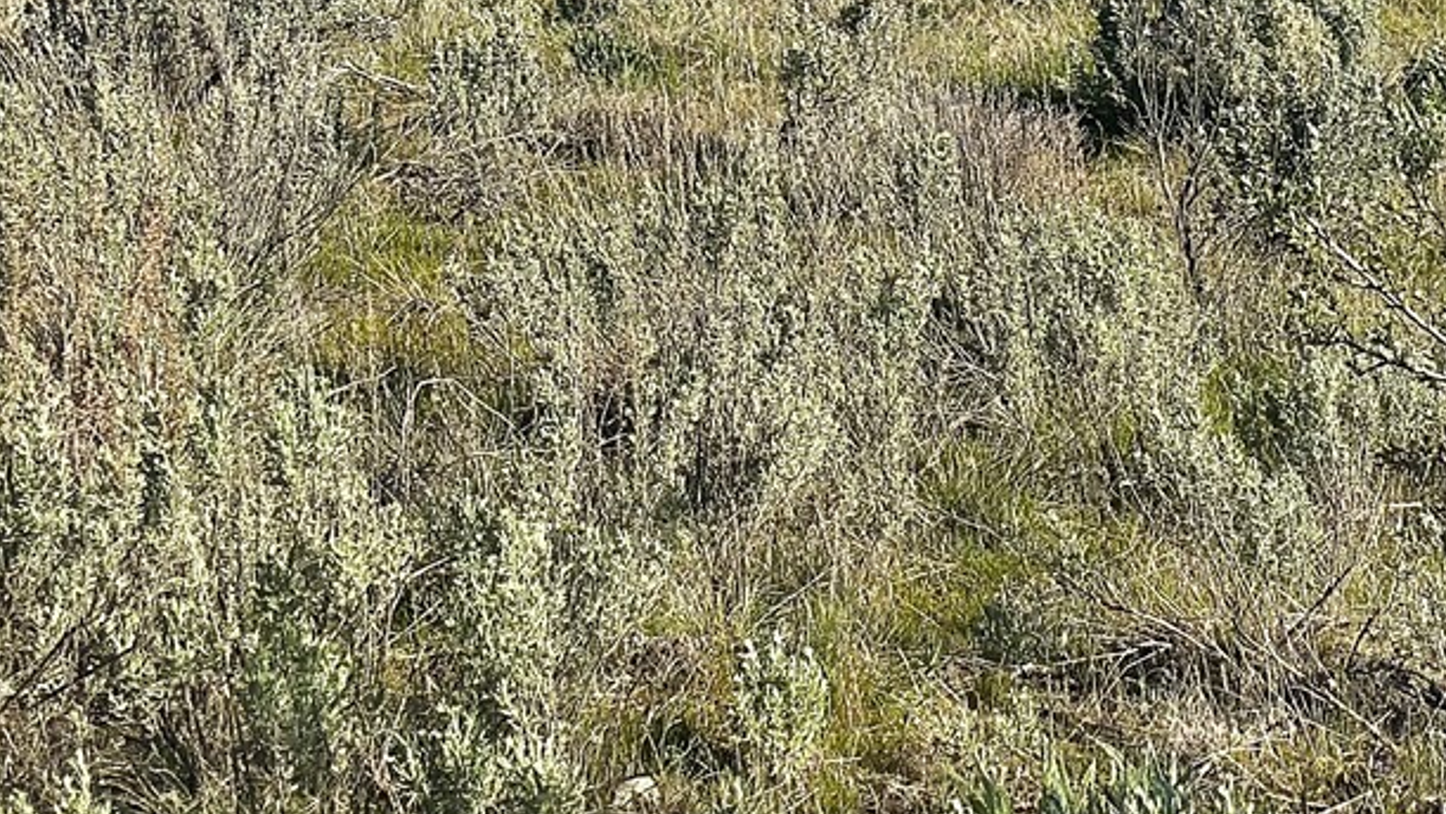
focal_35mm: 137
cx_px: 1117
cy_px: -274
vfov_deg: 8.7
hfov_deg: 15.6
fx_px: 5254
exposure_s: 1/5556
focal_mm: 6.86
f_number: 1.78
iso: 100
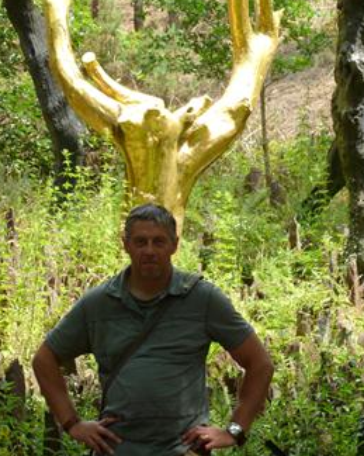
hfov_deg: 11.9
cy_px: 197
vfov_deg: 14.8
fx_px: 1751
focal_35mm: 130
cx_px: 158
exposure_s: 1/125
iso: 100
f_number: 4.6
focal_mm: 16.1
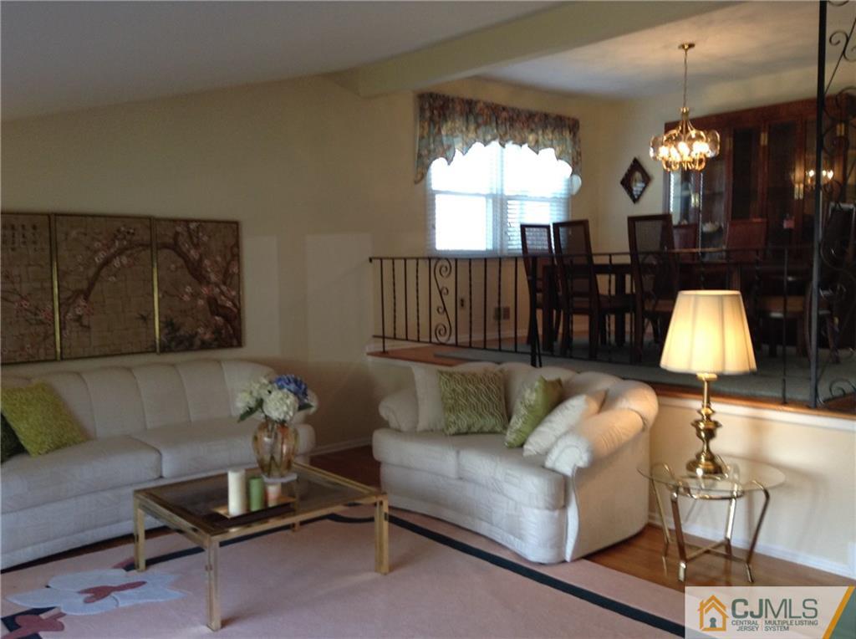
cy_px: 320
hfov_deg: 55.4
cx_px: 428
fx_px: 815
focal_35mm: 33
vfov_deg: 42.8
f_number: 2.4
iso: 50
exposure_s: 1/25
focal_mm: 3.3
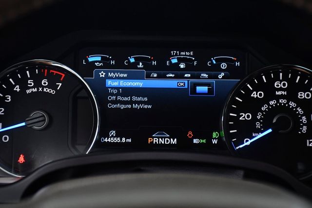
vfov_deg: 16.3
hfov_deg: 24.2
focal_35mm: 84
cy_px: 104
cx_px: 156
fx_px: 728
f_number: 4.8
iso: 1250
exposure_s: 1/80
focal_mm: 56
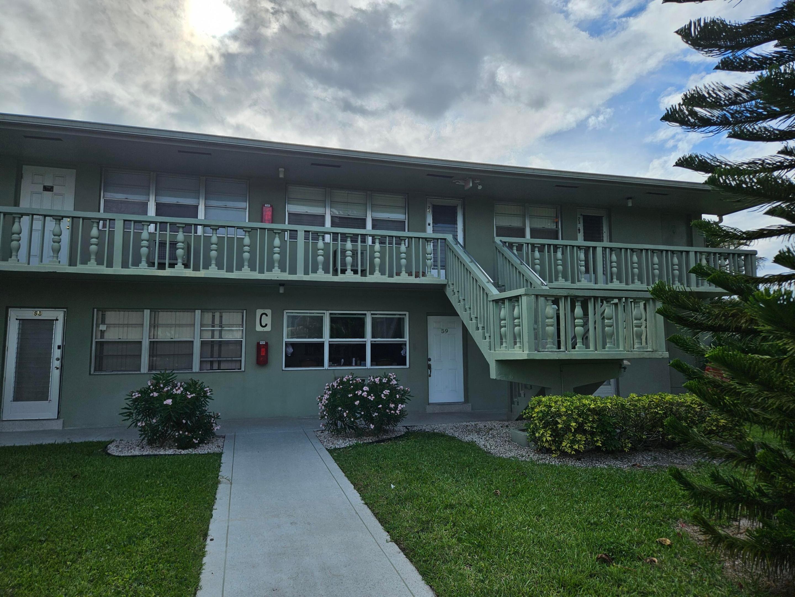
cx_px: 398
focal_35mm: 23
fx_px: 528
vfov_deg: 58.9
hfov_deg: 73.9
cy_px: 298
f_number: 1.8
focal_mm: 5.4
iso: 25
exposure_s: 1/2010
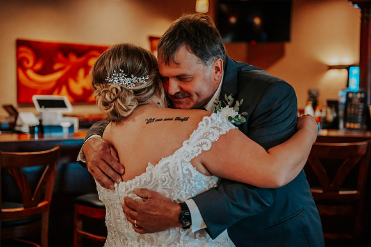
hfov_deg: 32.9
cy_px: 124
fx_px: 628
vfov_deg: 22.2
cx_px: 186
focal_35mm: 61
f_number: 2.8
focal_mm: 61
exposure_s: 1/200
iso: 2000
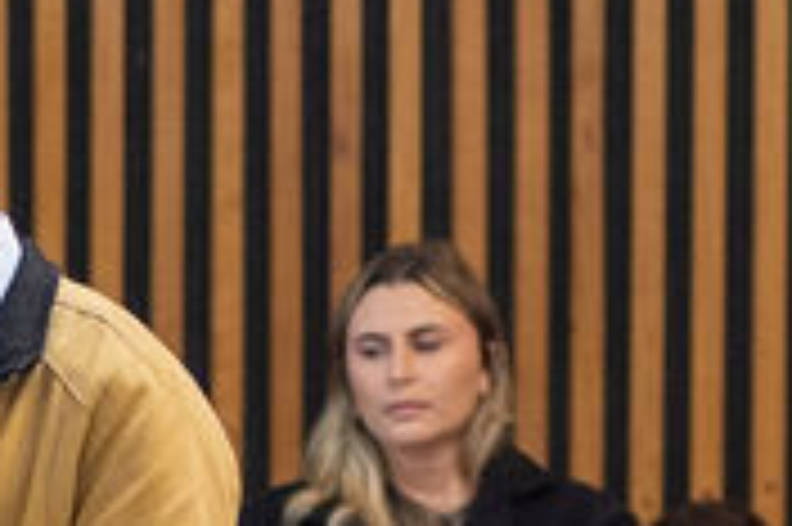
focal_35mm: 303
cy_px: 501
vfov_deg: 4.5
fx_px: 6660
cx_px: -207
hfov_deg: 6.8
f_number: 1.8
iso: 1000
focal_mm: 35
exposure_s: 1/160
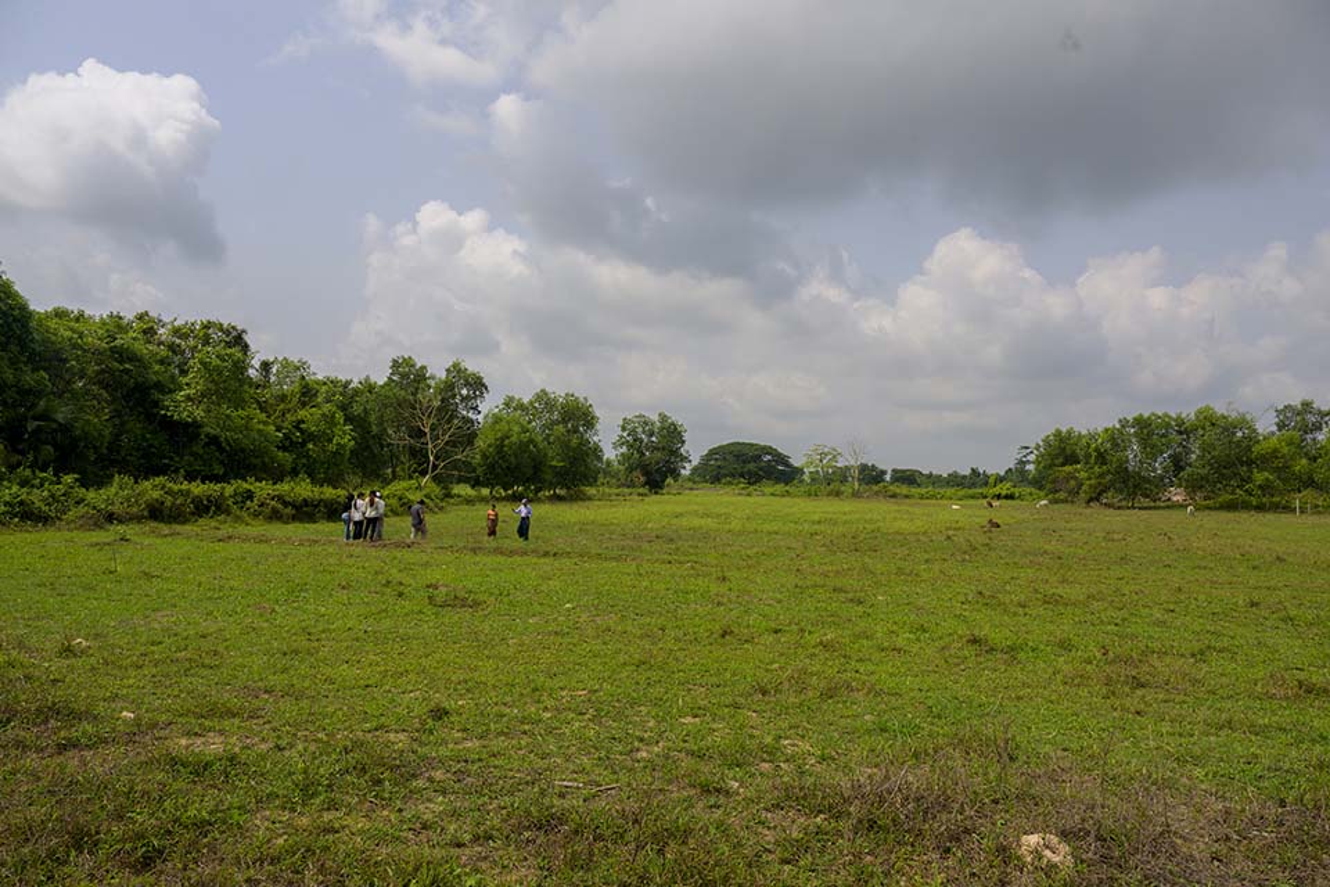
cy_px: 444
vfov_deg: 53.1
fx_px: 887
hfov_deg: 73.7
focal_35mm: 24
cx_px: 665
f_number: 10
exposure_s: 1/1000
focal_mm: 24
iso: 360
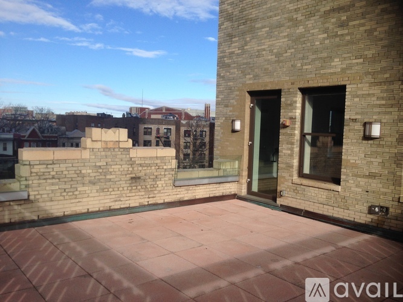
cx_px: 202
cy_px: 151
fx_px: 384
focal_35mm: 33
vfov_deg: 42.9
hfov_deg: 55.4
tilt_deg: -1.4
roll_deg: -2.2
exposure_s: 1/1938
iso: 50
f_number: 2.4
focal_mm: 4.12
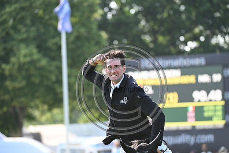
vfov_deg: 6.2
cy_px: 83
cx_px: 117
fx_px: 1419
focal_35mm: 223
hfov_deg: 9.2
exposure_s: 1/1250
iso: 1000
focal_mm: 200
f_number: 4.5
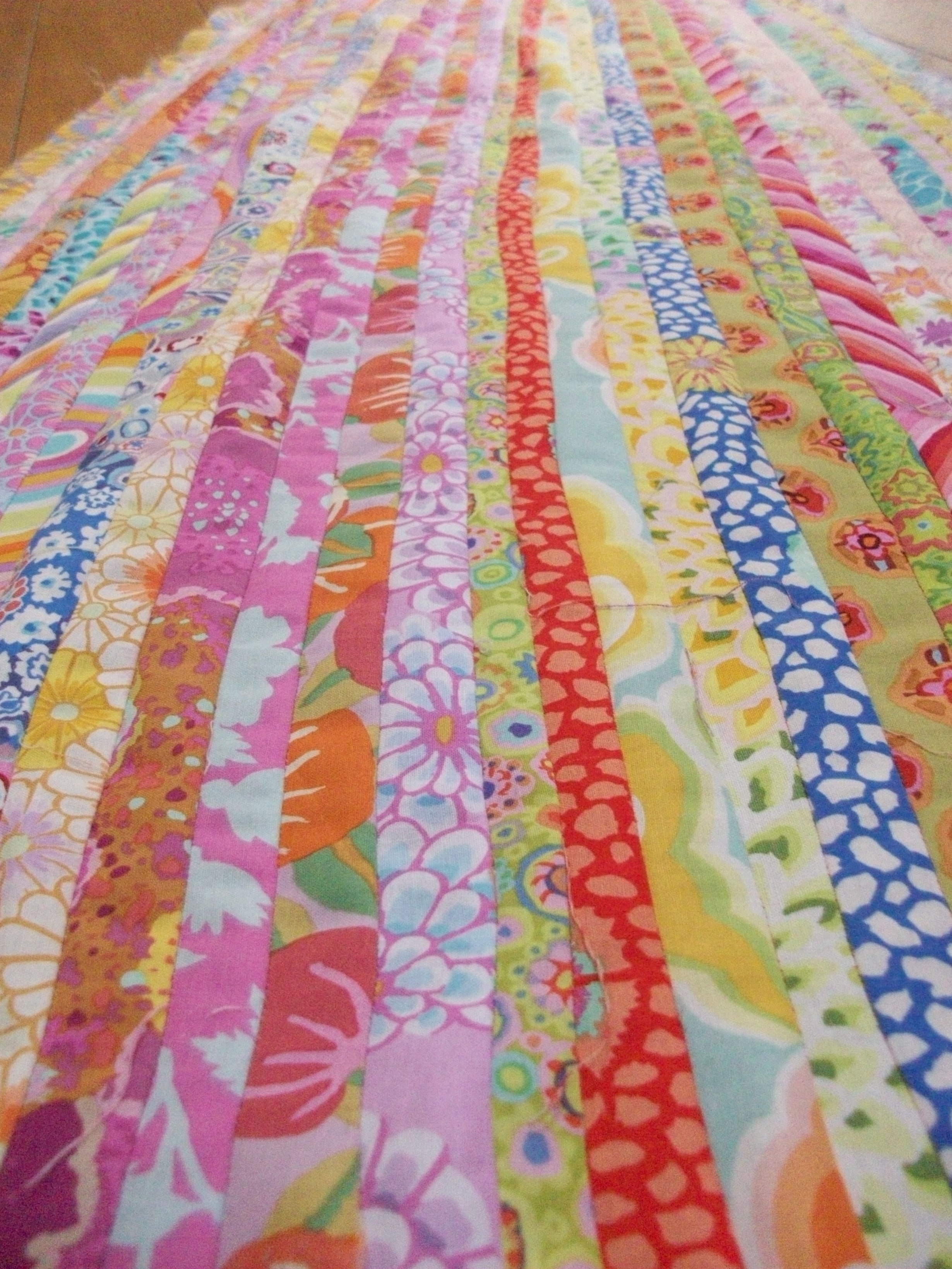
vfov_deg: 54.0
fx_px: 1247
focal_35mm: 34
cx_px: 476
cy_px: 634
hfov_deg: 41.8
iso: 400
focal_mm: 5.7
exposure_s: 1/57.4
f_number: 2.8
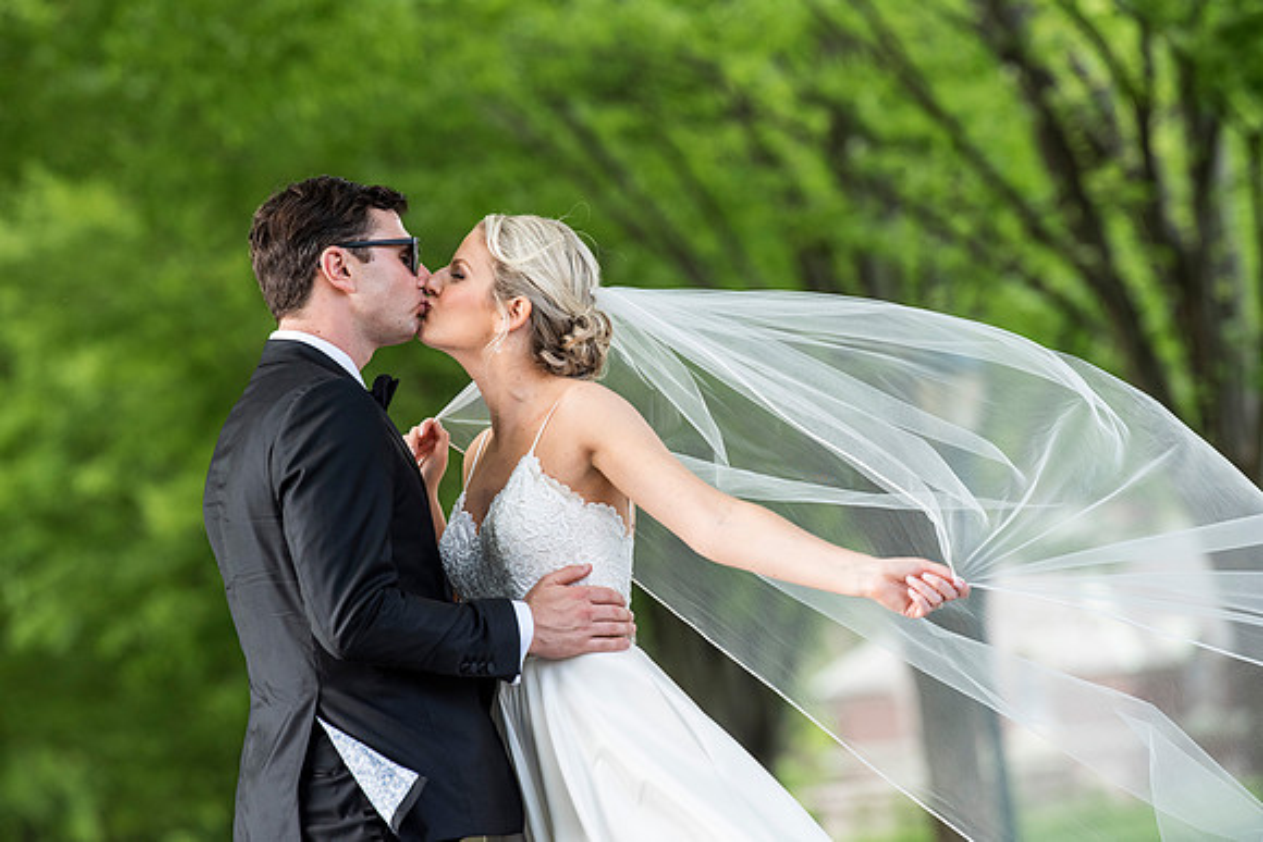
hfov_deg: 10.3
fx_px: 7018
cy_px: 421
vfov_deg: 6.9
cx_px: 632
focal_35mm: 200
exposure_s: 1/640
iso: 800
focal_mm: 200
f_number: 4.5
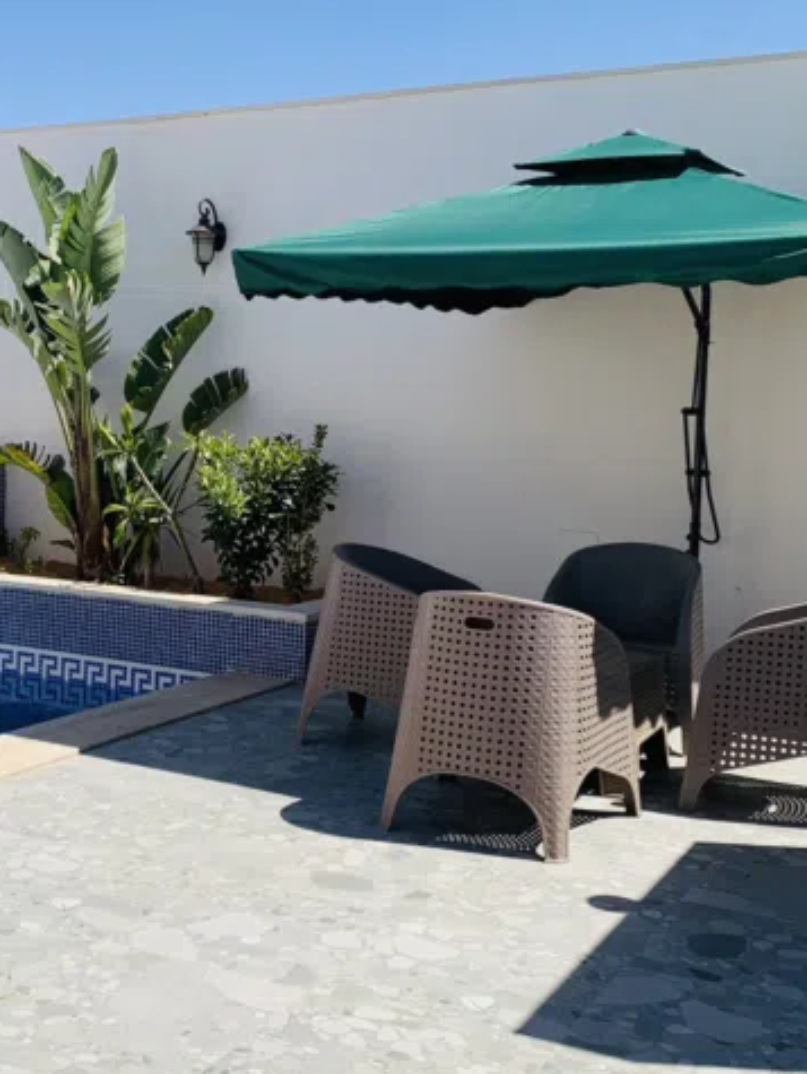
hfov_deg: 40.2
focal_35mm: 35
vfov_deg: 52.6
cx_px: 264
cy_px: 536
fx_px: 1086
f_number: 1.8
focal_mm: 4.25
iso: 25
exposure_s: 1/3289
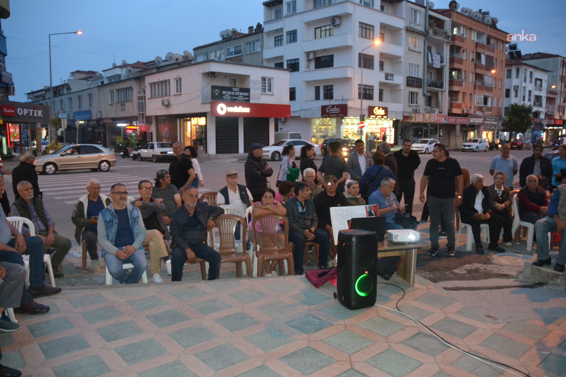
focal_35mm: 27
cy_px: 188
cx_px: 283
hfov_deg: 67.4
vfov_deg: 47.9
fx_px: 424
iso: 2200
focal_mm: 18
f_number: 3.5
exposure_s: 1/60
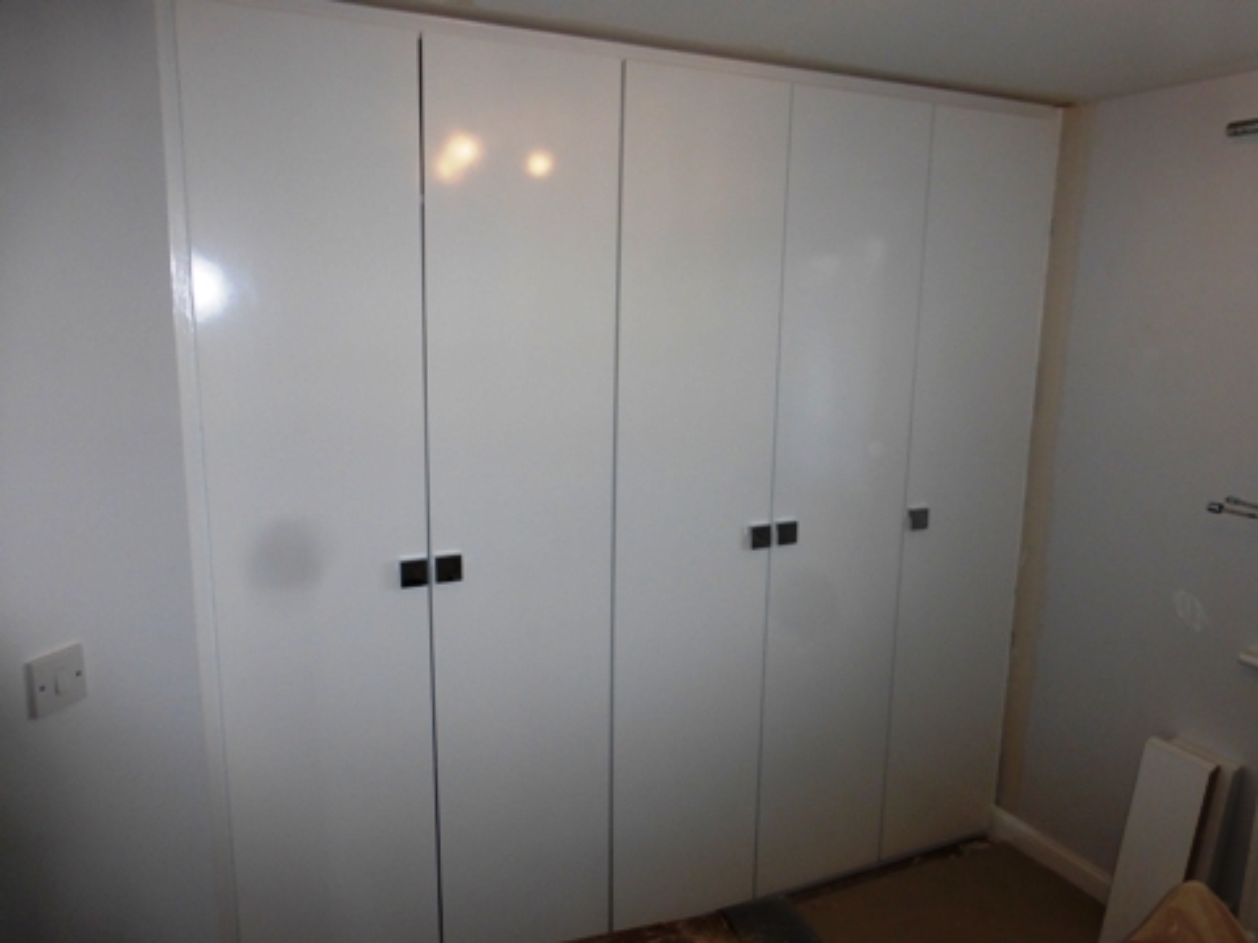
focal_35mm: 25
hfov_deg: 69.4
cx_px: 629
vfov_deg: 54.9
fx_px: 909
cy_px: 472
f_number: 3.3
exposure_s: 1/60
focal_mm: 4.3
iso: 100
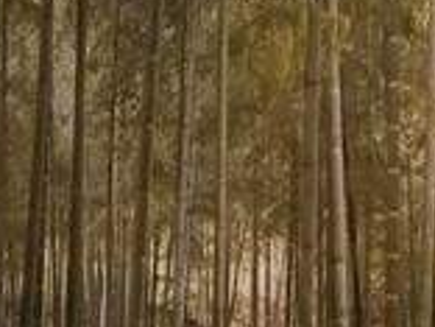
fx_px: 2149
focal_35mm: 171
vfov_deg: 8.5
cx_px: -349
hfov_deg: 10.8
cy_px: 517
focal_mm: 4.3
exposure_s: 1/13
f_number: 1.7
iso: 125
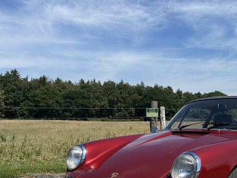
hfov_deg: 41.2
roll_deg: +0.6
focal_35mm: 44
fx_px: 301
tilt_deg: -5.4
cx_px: 188
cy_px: 150
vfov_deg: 31.7
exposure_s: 1/4545
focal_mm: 6.86
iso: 80
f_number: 1.78
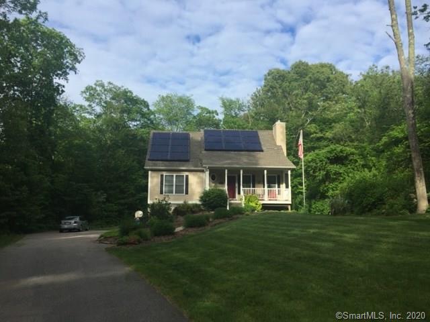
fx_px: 360
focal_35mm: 29
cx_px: 215
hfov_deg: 61.7
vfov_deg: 48.2
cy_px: 161
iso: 32
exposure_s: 1/1199
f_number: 2.2
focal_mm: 4.15
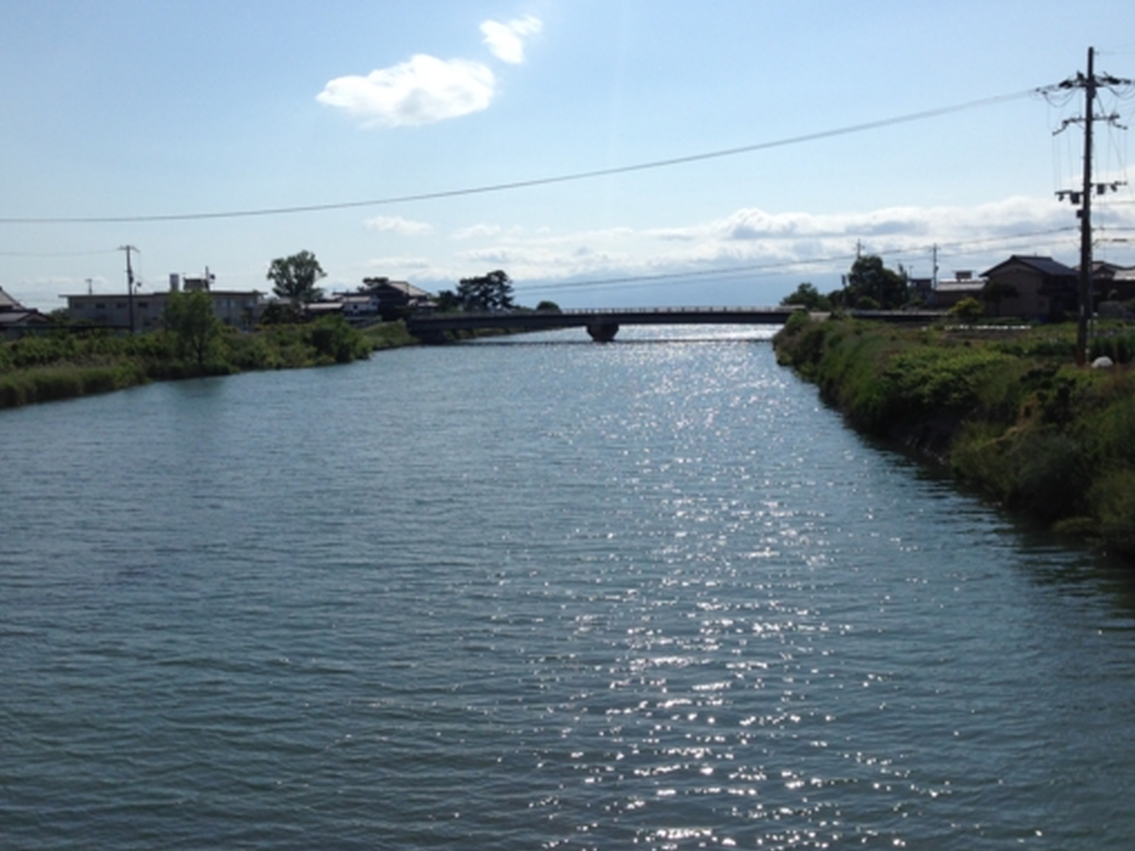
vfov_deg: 36.8
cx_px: 525
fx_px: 1279
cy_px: 402
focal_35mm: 39
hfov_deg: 47.8
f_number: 2.4
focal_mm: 4.12
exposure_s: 1/4184
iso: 50
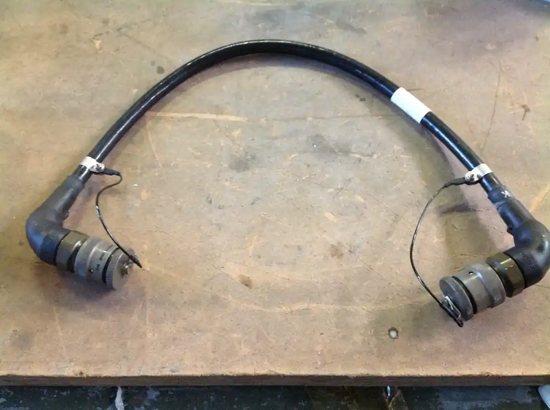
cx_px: 275
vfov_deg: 40.6
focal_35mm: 35
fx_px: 555
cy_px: 205
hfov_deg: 52.7
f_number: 2.4
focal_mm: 4.28
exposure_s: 1/15
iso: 400
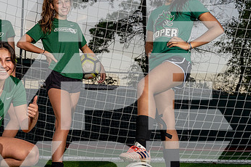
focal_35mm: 64
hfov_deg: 30.6
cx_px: 47
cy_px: 92
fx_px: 447
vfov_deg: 21.3
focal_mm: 38
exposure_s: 1/125
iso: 250
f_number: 8
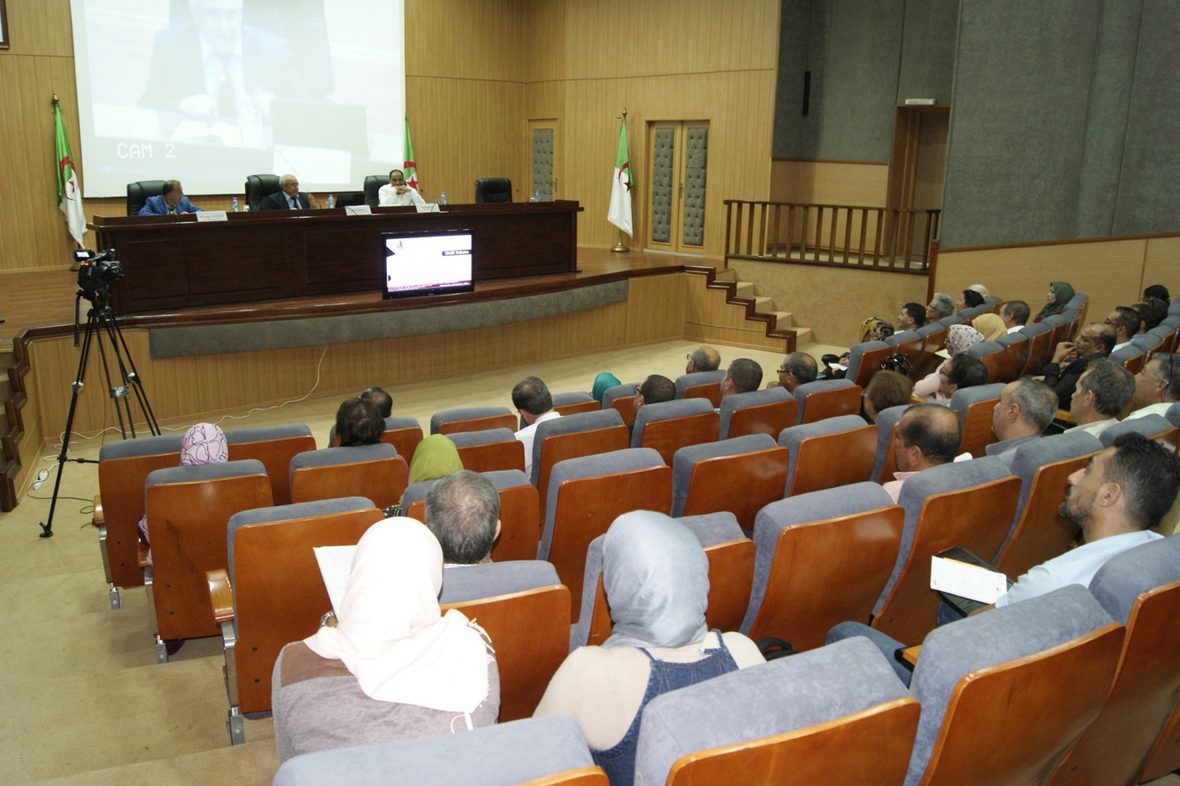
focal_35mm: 27
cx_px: 590
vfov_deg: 47.9
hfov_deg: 67.4
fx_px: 885
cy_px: 393
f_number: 5.6
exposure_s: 1/4
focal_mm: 18
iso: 800
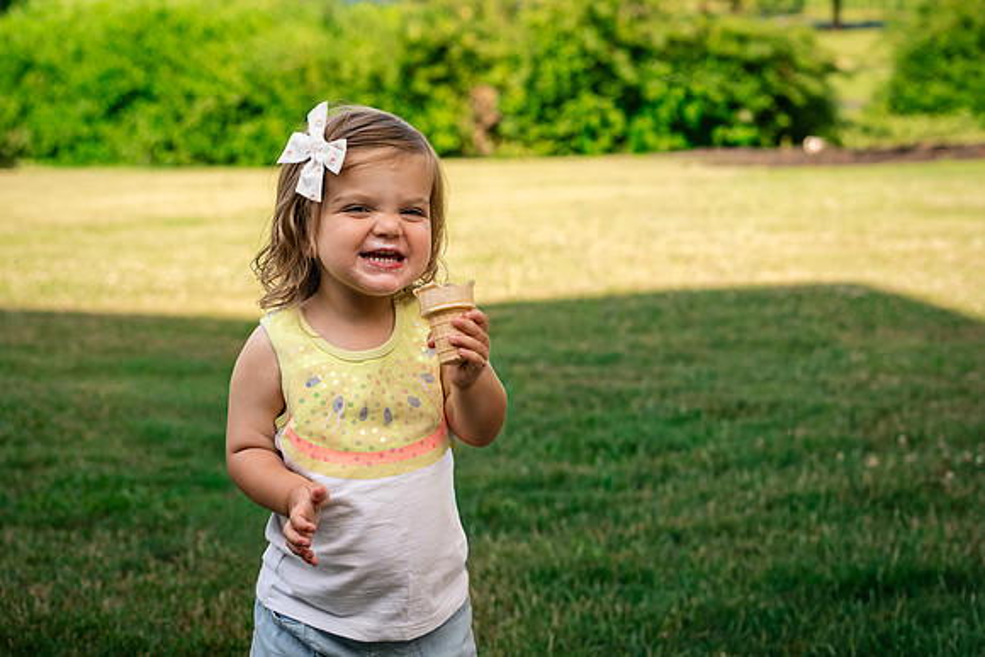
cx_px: 492
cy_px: 328
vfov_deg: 16.1
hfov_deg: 23.9
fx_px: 2326
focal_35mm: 85
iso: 640
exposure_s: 1/400
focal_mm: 85
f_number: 6.3
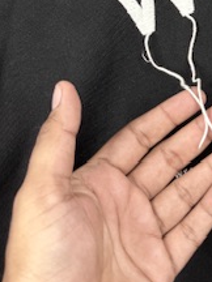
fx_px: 580
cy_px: -14
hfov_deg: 19.2
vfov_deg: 25.7
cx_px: 271
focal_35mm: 71
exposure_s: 1/100
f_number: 1.78
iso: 100
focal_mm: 6.76
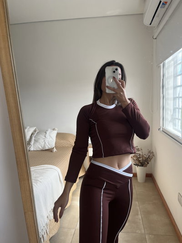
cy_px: 122
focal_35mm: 26
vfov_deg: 67.3
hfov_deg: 53.1
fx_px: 182
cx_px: 91
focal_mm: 5.1
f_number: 1.6
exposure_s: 1/122
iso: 32
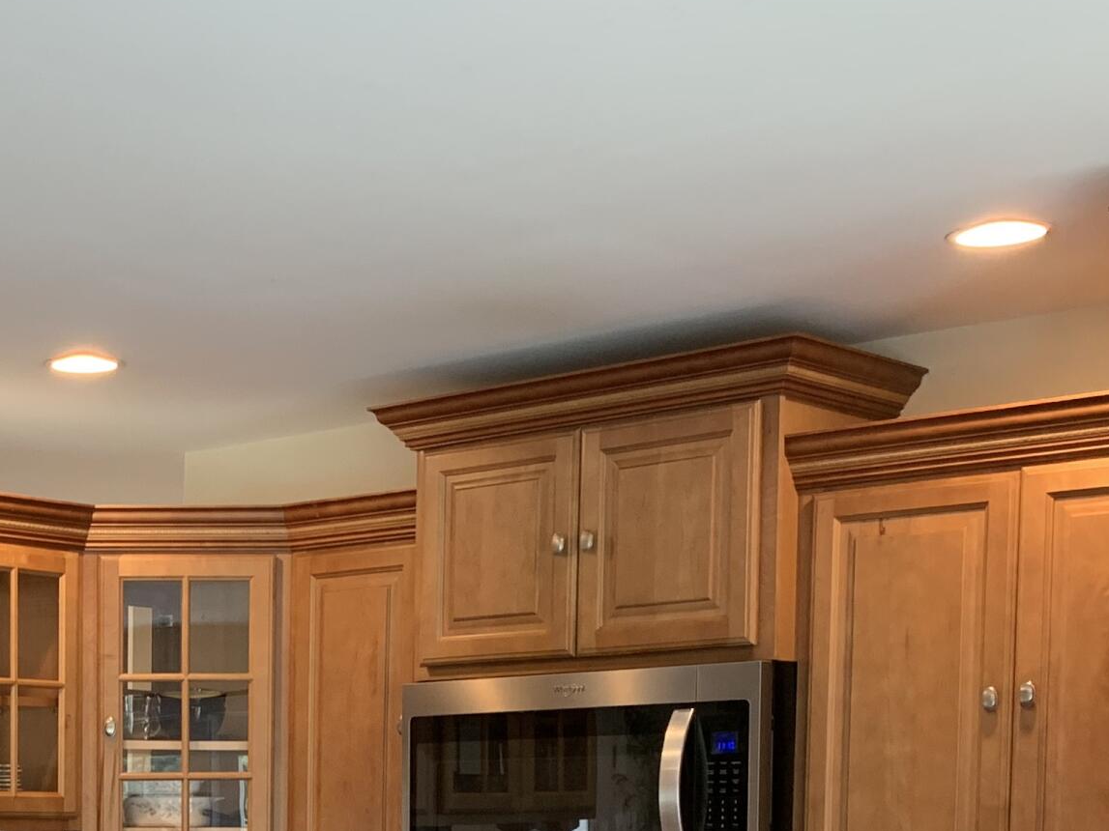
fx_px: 2178
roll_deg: -1.1
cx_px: 104
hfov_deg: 27.5
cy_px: 950
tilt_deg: -2.2
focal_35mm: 68
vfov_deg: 20.4
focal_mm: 4.25
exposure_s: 1/60
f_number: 1.8
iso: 100
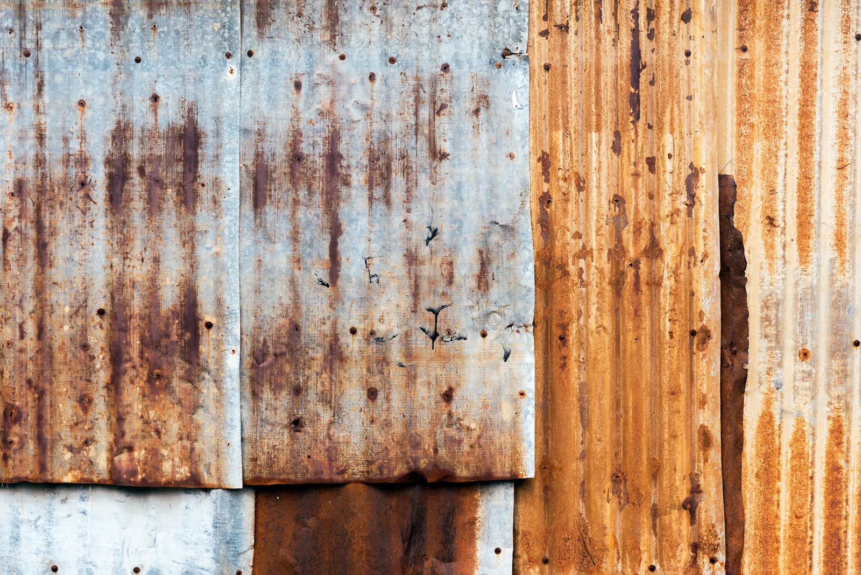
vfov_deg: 11.4
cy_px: 288
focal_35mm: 120
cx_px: 430
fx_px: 2871
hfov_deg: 17.1
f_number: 5.6
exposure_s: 1/640
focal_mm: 120
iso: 200
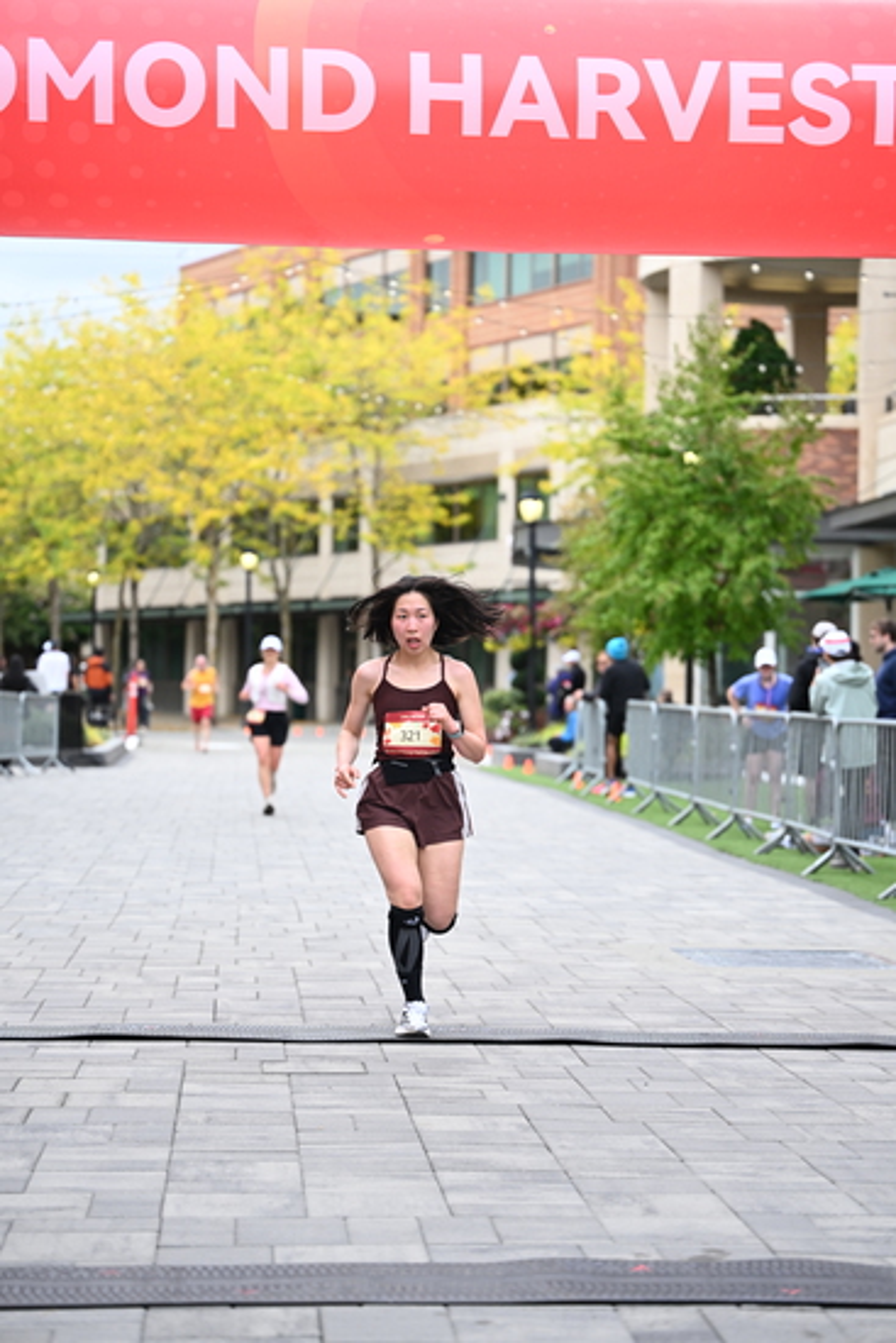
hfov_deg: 16.7
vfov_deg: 24.8
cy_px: 672
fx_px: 3059
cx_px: 448
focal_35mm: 82
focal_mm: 82
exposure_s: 1/2000
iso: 640
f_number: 2.8
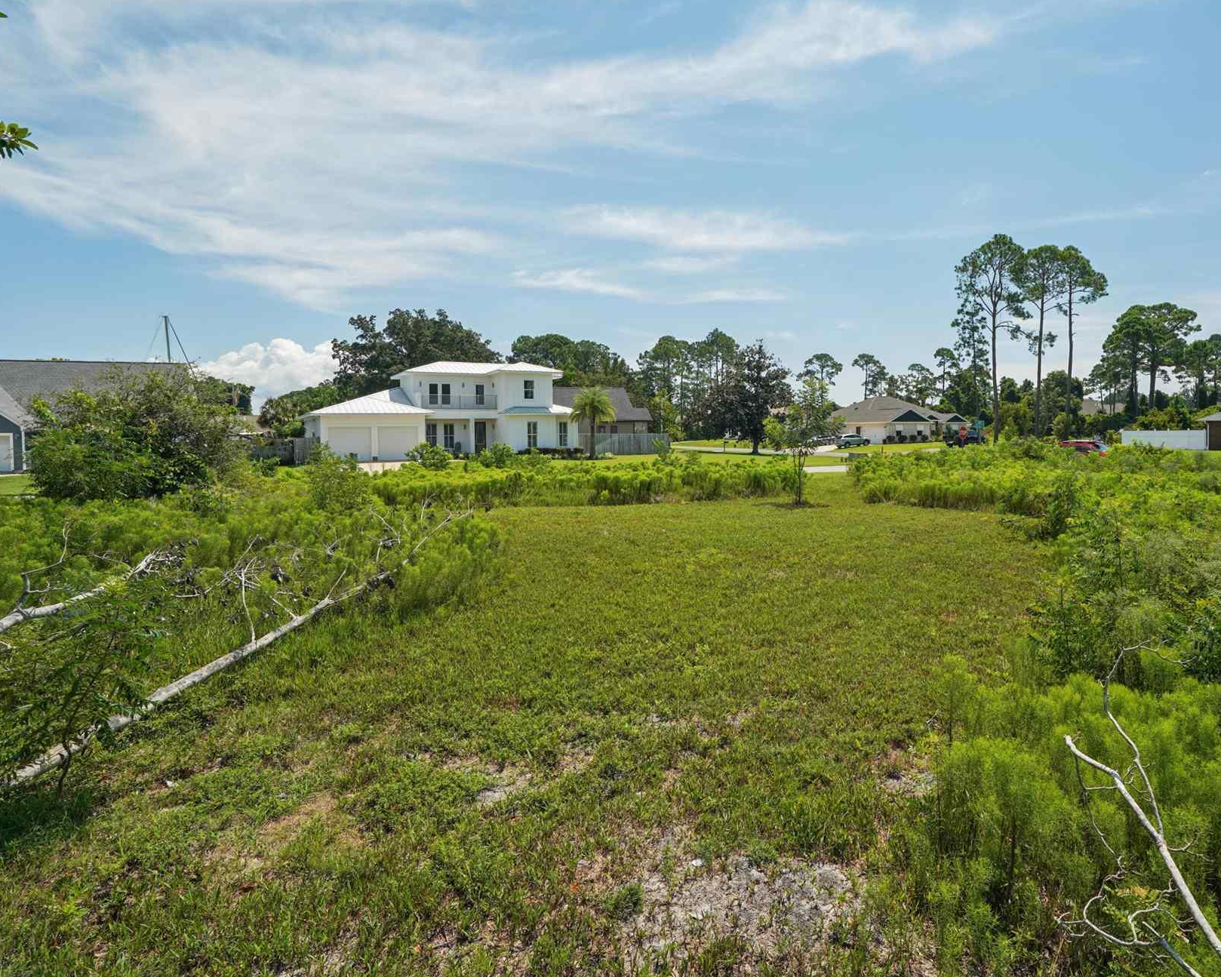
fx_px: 687
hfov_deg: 82.0
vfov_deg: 70.8
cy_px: 471
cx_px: 751
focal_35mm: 19
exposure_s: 1/60
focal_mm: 16
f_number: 13
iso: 100
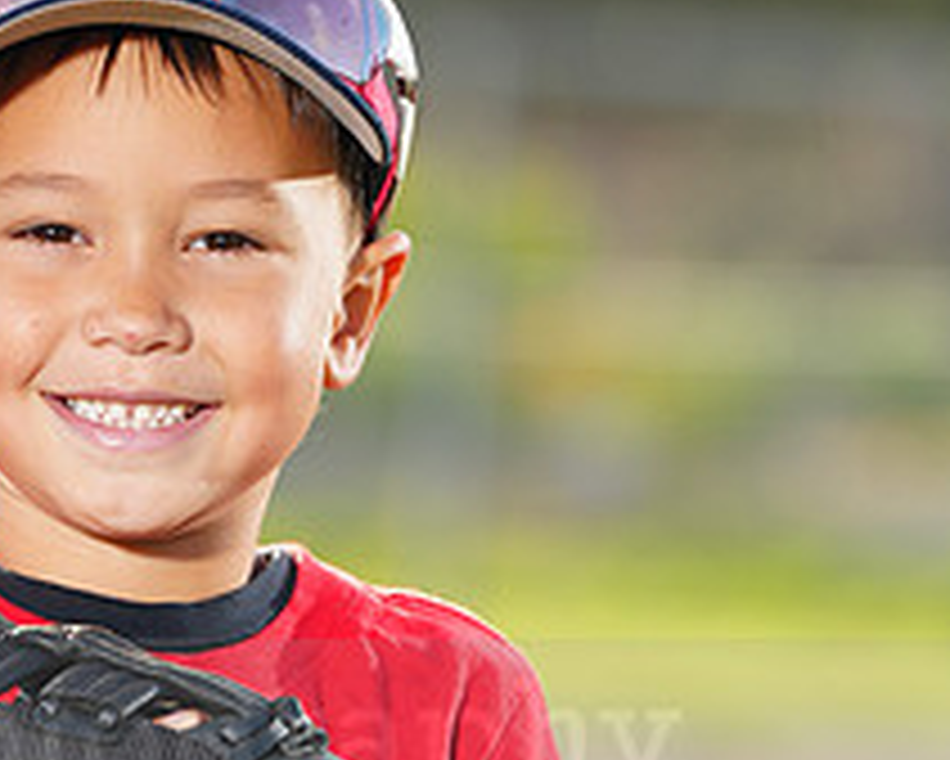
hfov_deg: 4.5
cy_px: 702
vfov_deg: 3.6
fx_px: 11955
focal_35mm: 425
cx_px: 88
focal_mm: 165
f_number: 4.5
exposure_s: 1/250
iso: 100
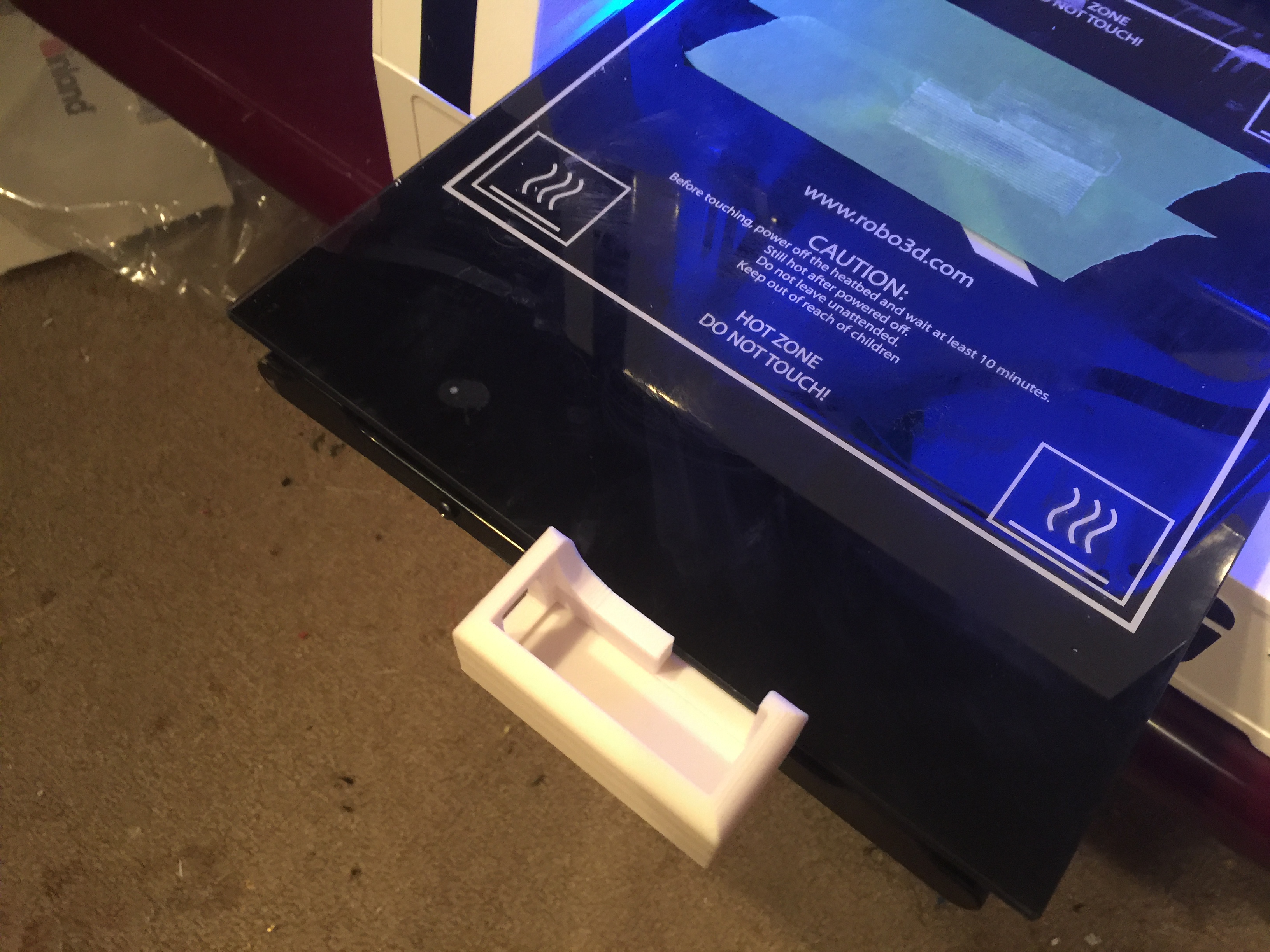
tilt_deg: -58.2
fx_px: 1064
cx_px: 635
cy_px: 476
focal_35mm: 29
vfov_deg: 48.2
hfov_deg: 61.7
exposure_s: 1/4
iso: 80
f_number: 2.2
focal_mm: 4.15
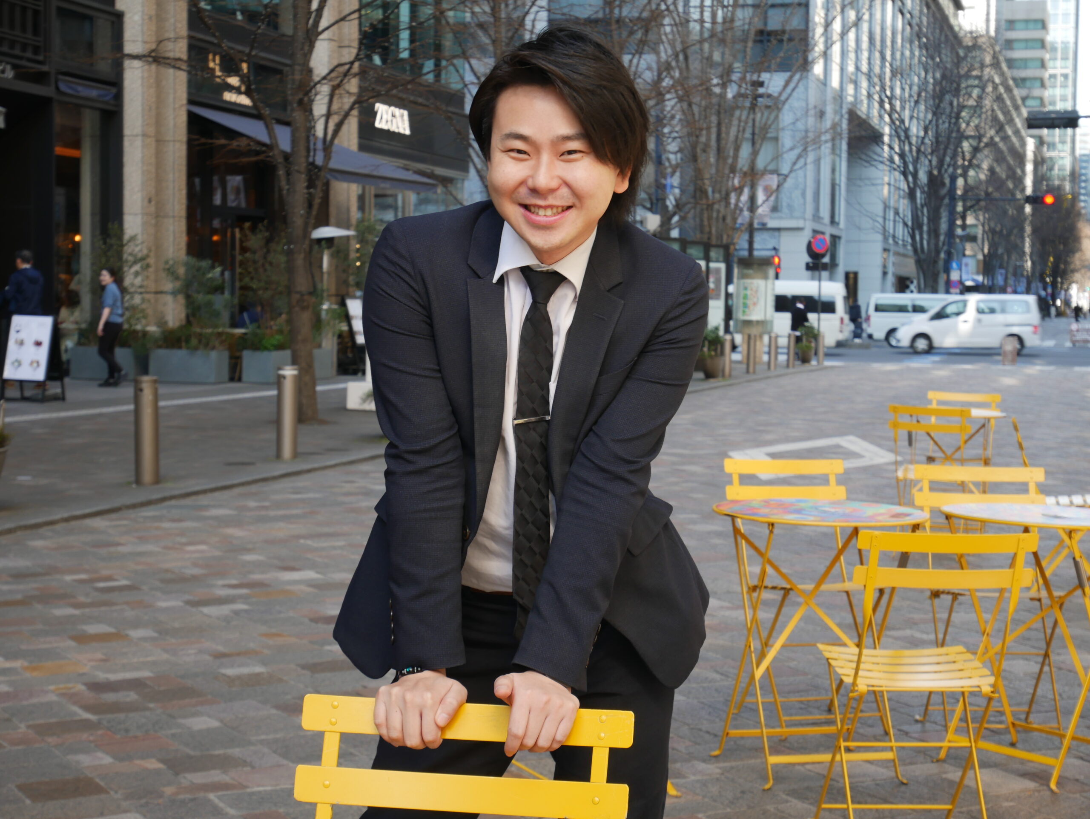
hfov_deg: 30.3
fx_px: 2016
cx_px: 545
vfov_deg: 22.9
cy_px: 410
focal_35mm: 64
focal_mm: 32
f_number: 5.6
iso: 200
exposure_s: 1/80
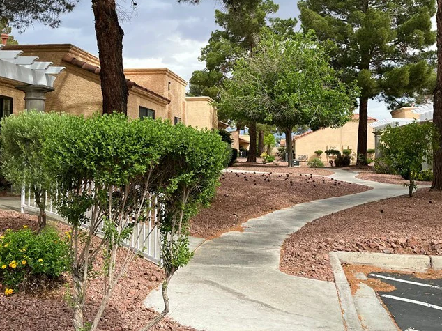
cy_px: 102
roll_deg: -0.7
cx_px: 224
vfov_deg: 33.9
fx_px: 536
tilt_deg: +5.2
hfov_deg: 44.8
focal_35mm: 42
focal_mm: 5.1
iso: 50
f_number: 1.6
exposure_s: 1/1957
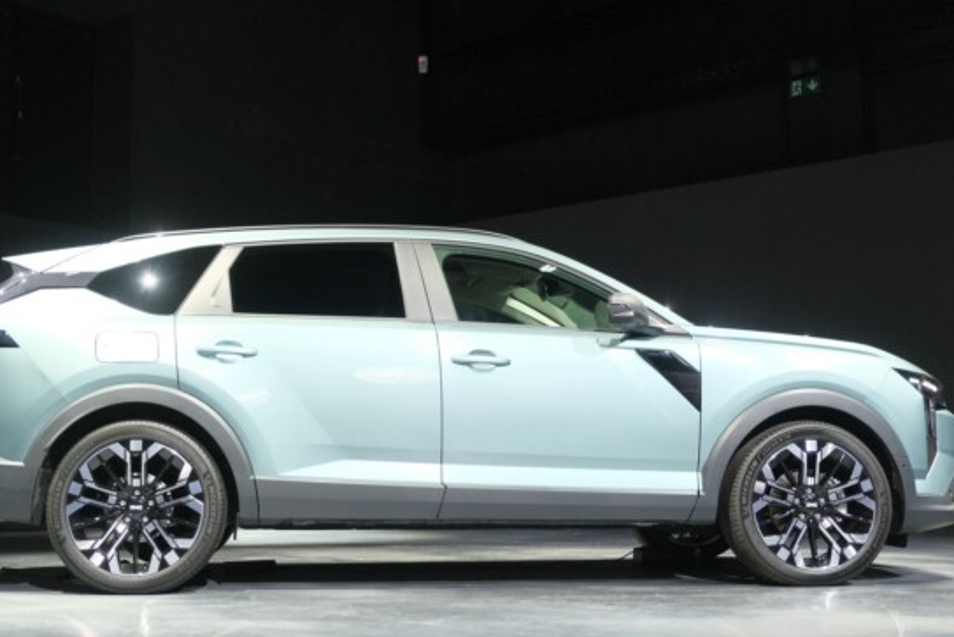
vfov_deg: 29.8
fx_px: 1193
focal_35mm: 45
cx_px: 430
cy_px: 375
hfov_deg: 43.5
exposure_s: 1/100
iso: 1000
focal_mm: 23.3
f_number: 3.2
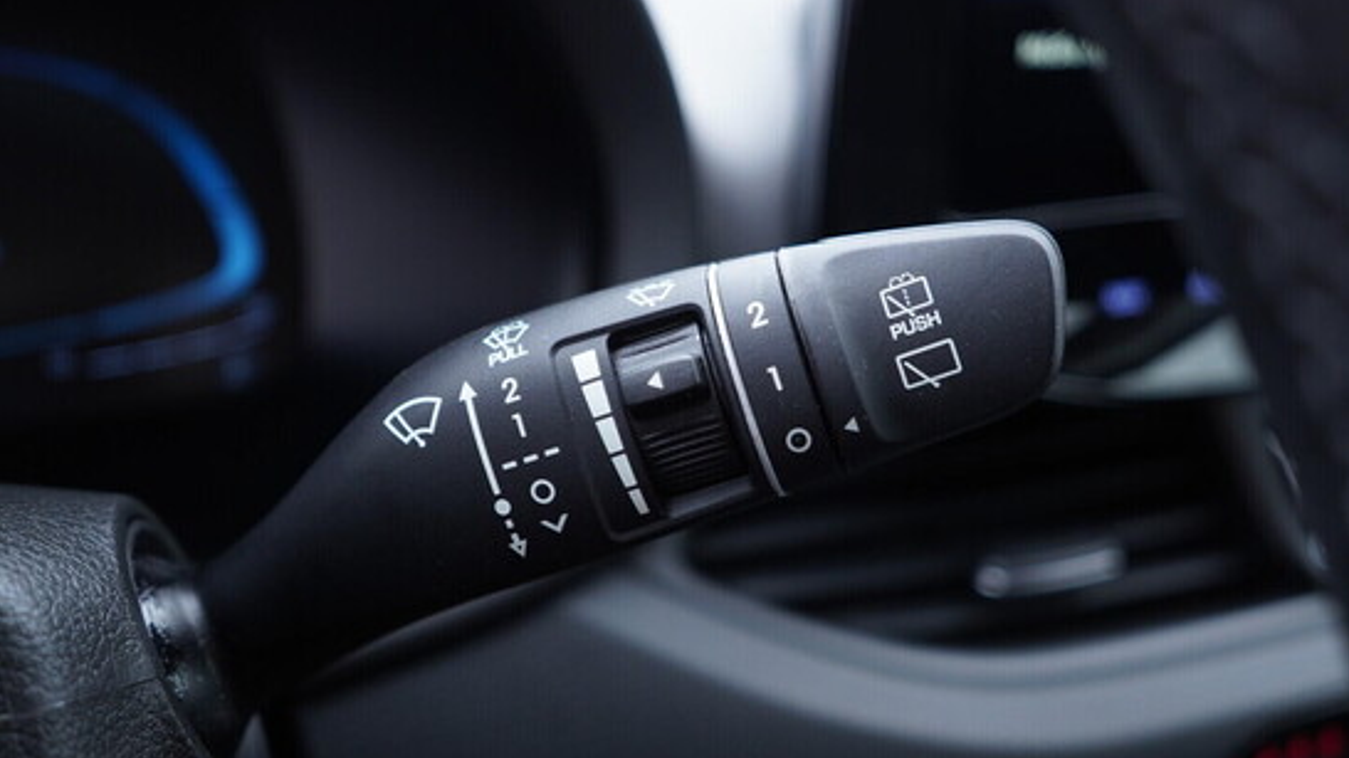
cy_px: 344
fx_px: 1359
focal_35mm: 38
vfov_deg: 31.2
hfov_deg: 52.8
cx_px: 677
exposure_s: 1/40
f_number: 2.8
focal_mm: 24
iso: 400
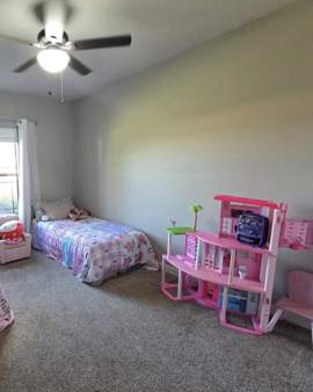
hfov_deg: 68.4
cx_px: 74
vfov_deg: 86.4
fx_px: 209
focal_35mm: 18
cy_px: 202
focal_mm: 2.2
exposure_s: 1/60
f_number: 2.2
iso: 500
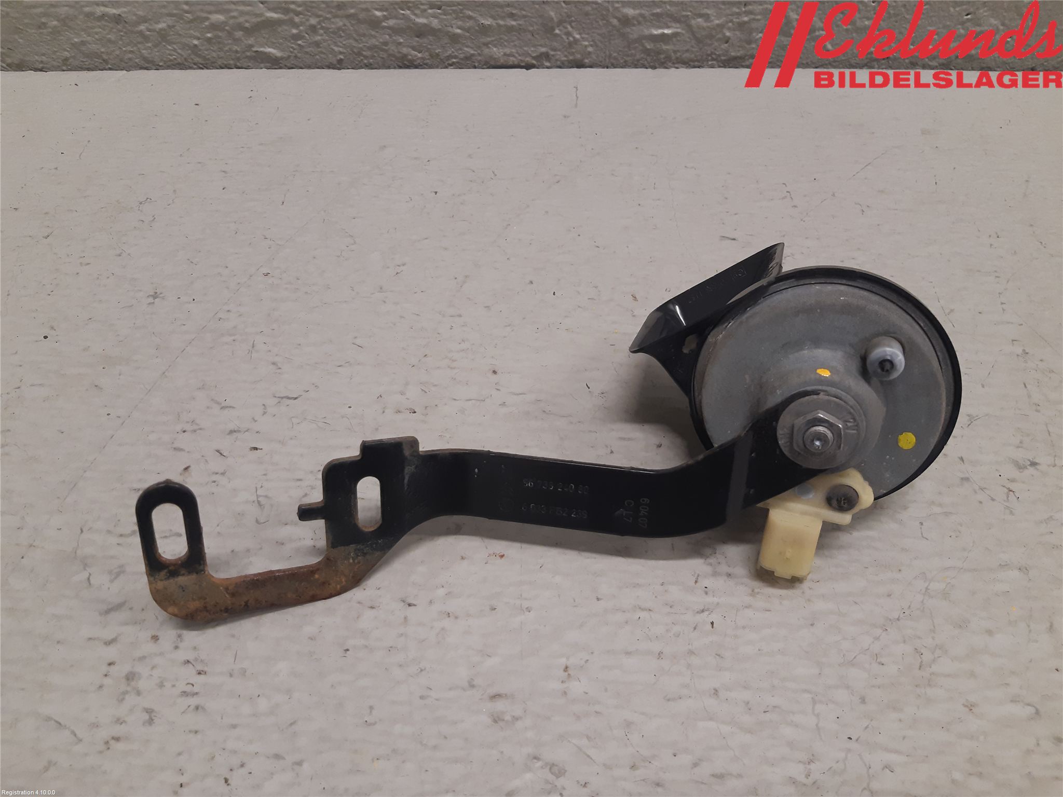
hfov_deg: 67.3
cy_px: 398
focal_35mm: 26
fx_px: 798
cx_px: 532
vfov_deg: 53.1
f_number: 1.7
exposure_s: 1/50
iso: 125
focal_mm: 3.93
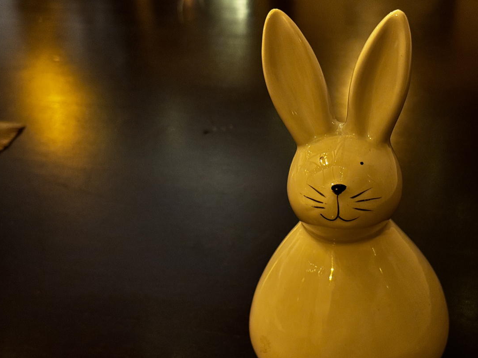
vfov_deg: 25.6
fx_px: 787
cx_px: 279
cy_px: 202
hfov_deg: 33.7
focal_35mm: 57
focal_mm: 6.76
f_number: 1.78
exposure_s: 1/25
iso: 640
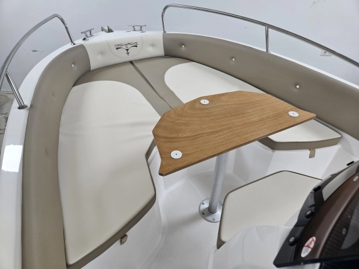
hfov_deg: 73.9
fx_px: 239
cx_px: 180
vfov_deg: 58.9
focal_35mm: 23
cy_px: 134
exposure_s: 1/100
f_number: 1.8
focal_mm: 5.4
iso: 160
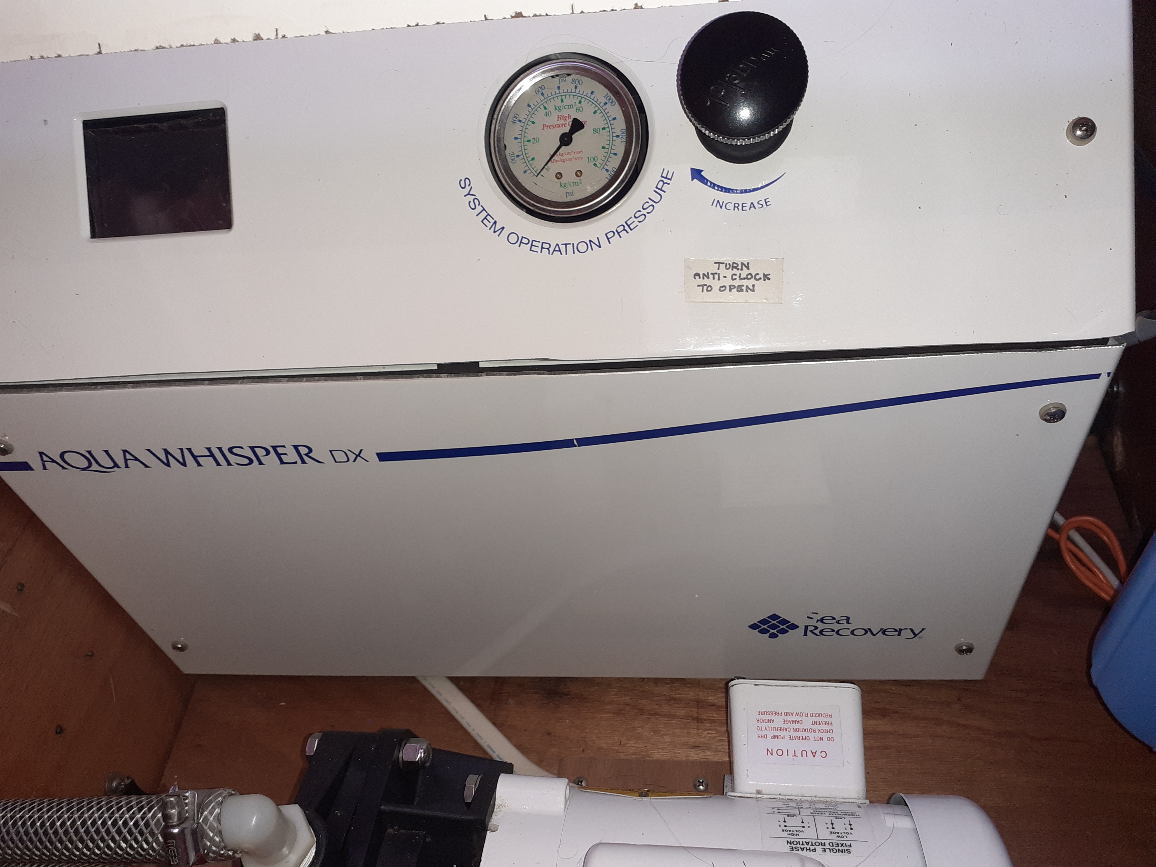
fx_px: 902
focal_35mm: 27
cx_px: 578
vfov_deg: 51.4
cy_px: 434
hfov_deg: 65.3
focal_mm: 3.6
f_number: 1.9
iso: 200
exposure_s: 1/25
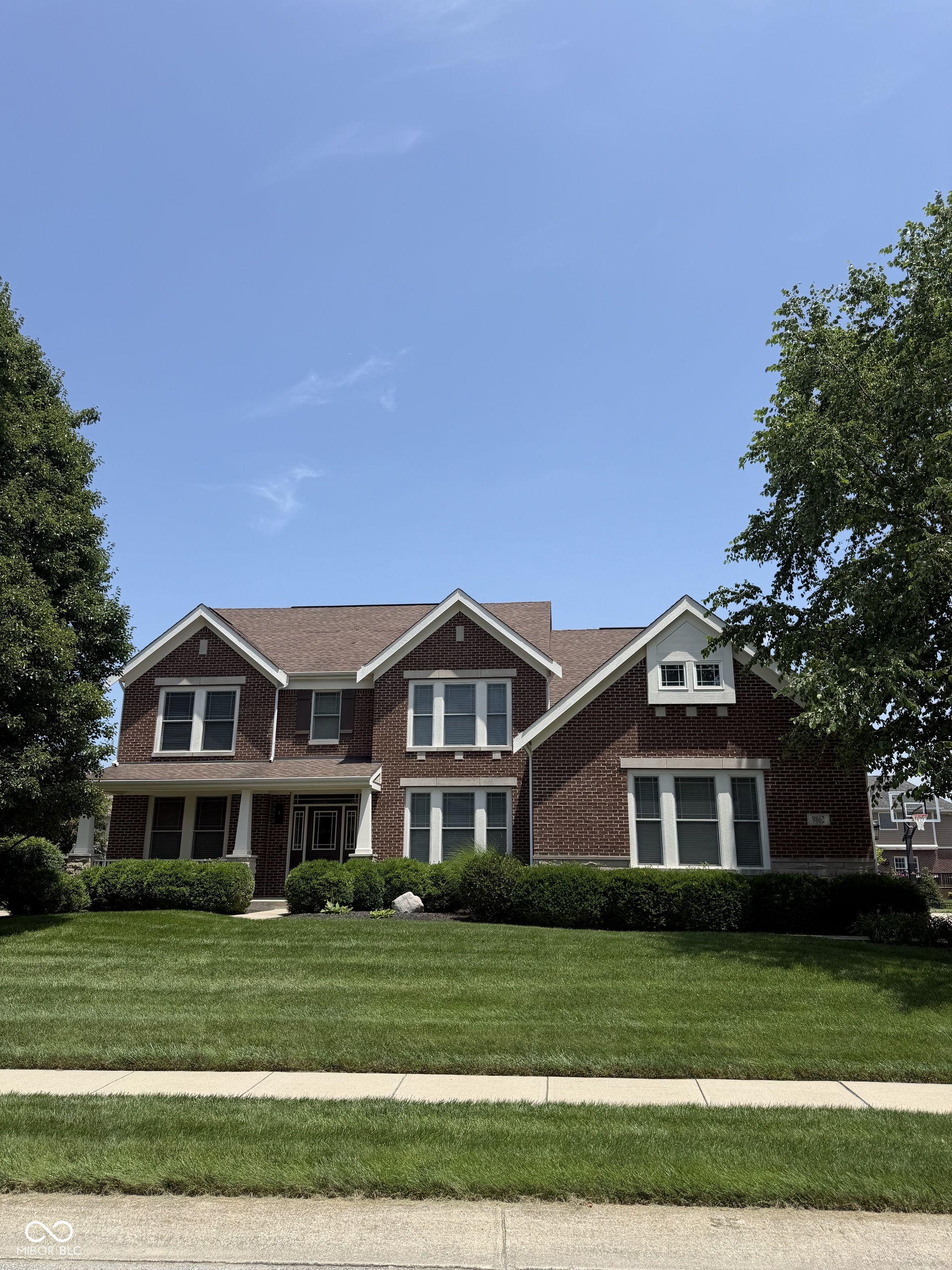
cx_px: 476
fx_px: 880
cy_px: 635
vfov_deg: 71.6
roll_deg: -0.5
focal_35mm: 24
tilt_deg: +14.5
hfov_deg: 56.8
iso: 80
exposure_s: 1/4405
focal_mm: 6.76
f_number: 1.78
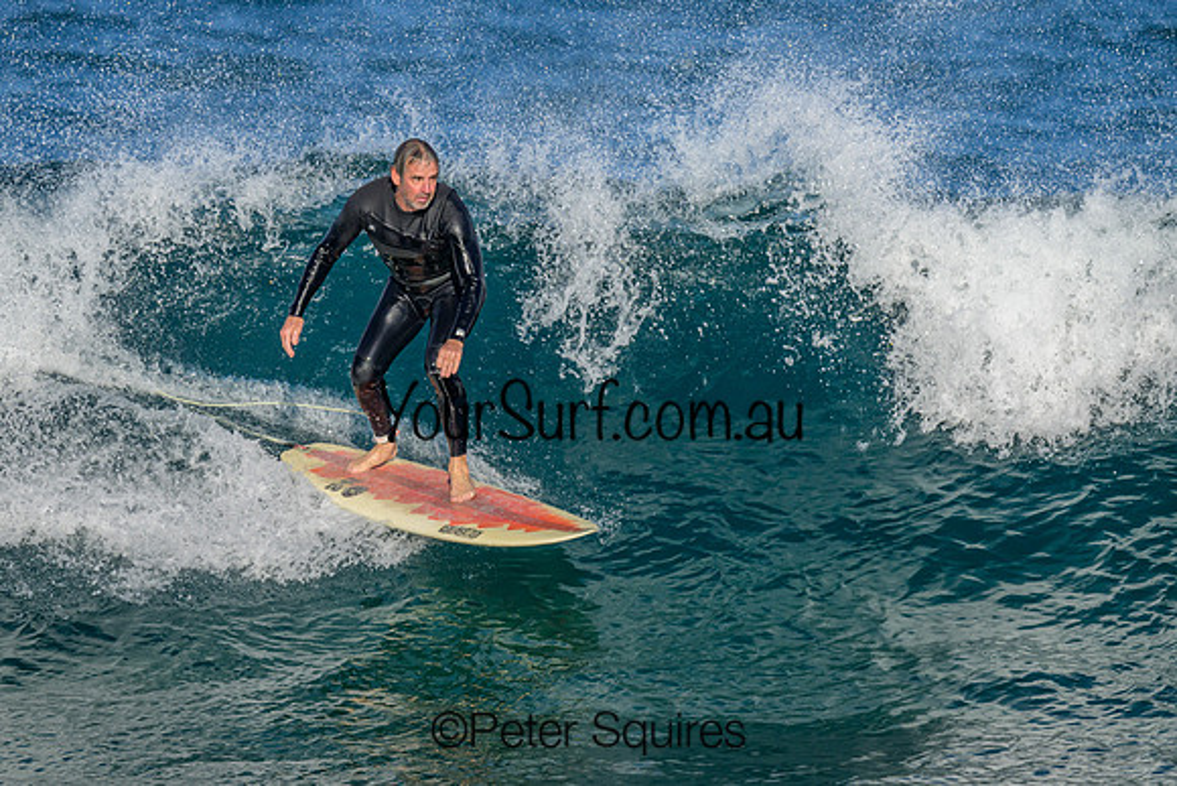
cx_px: 534
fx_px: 35929
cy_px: 330
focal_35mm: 1099
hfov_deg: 1.9
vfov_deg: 1.3
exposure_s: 1/2000
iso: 450
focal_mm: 800
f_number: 8
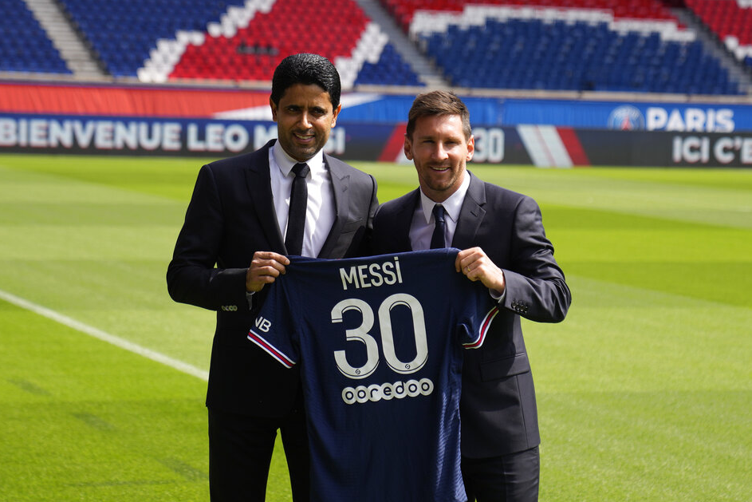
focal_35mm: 114
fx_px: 2382
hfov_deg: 17.9
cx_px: 379
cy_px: 265
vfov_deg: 12.0
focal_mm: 70
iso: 160
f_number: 2.8
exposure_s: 1/1600
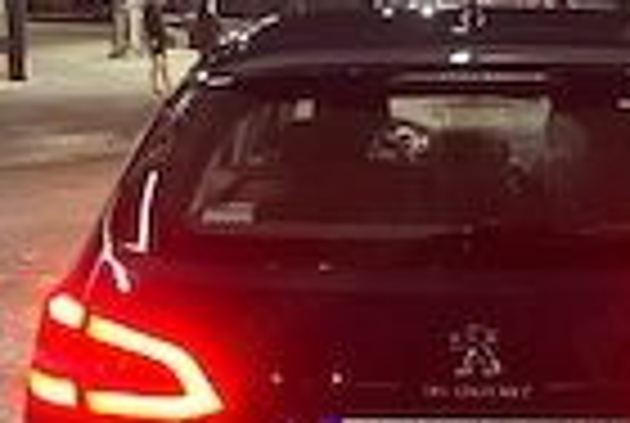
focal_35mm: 77
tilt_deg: -10.9
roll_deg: -0.7
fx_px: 1350
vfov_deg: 17.7
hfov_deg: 26.0
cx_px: 454
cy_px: 306
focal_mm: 5.1
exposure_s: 1/30
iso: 640
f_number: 1.6
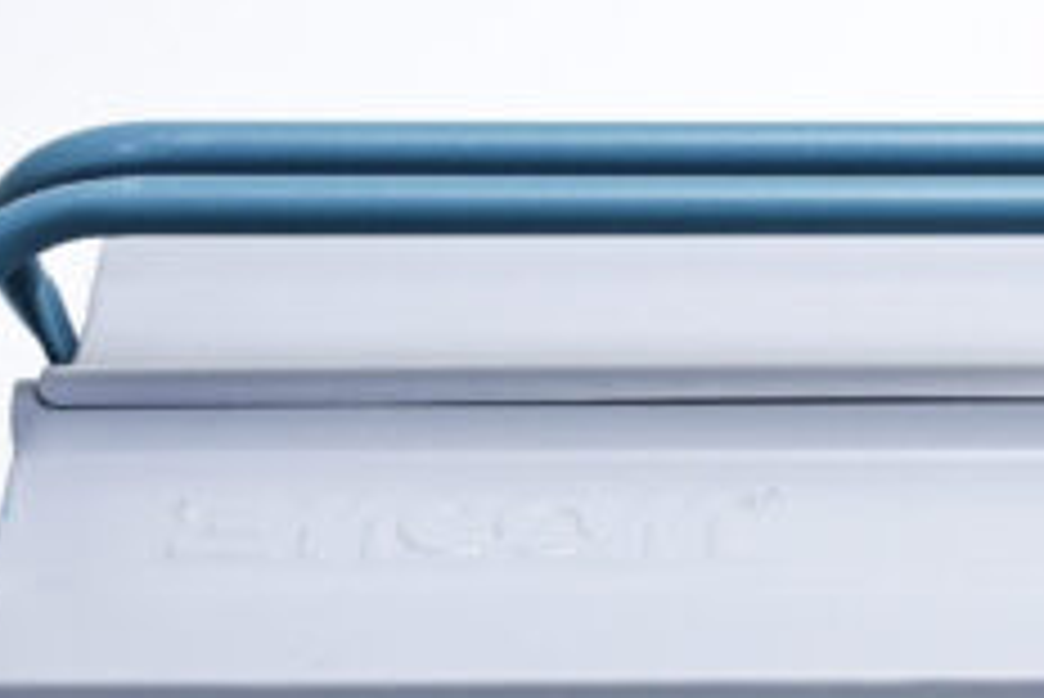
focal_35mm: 163
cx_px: 1143
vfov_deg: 8.4
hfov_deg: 12.4
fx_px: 4730
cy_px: 639
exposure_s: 1/250
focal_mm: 54
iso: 3200
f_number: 8
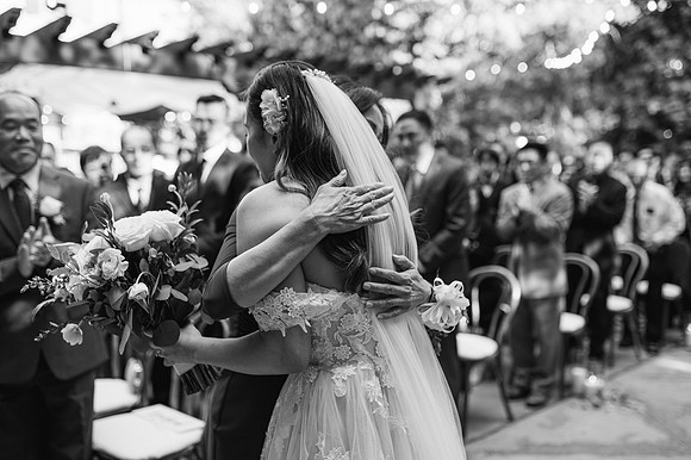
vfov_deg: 37.8
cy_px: 230
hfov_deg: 54.5
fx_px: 671
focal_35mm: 35
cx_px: 346
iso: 100
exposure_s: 1/500
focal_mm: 35
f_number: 2.2
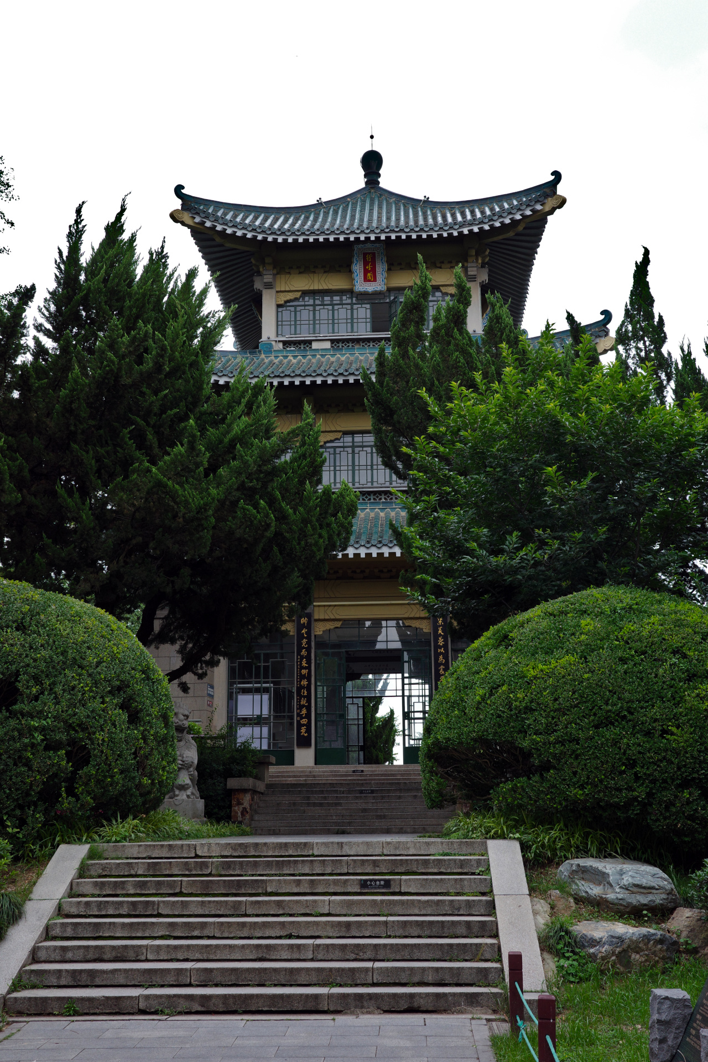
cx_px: 354
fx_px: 1180
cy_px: 531
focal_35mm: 40
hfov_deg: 33.4
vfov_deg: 48.5
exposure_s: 1/320
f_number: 4.5
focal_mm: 26
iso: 200
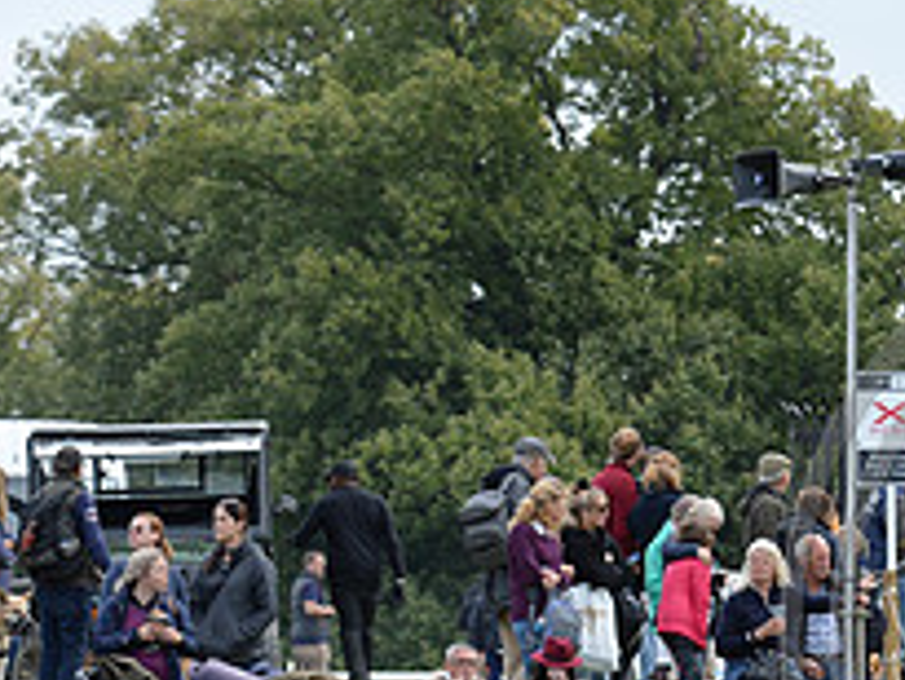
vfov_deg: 2.8
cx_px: 1236
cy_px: 570
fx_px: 13838
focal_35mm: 529
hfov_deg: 3.7
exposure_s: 1/1000
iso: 800
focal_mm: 195
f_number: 7.1
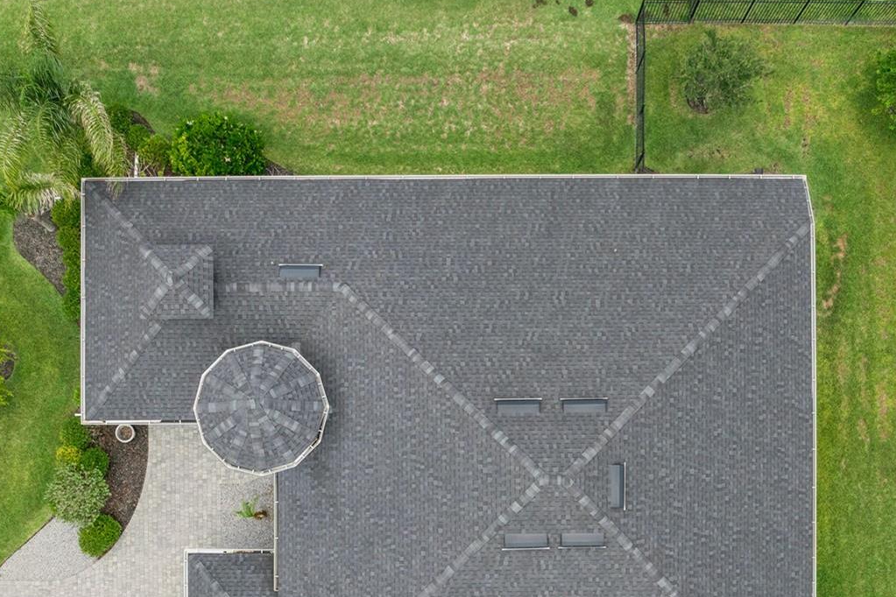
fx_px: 971
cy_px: 499
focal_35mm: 39
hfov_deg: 49.5
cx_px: 483
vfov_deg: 33.0
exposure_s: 1/160
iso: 100
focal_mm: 12.3
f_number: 2.8
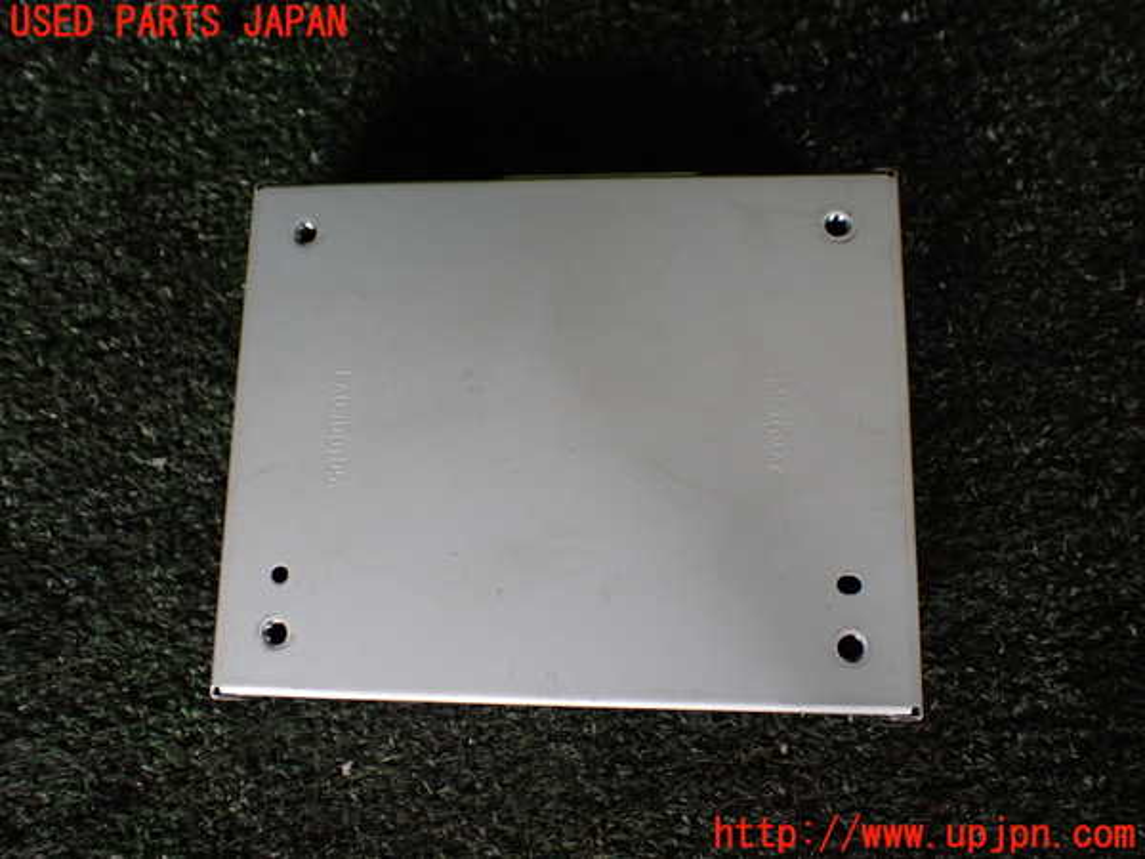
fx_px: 992
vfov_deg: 46.8
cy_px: 430
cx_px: 572
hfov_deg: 60.0
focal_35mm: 30
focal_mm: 5.4
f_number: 2.3
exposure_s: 1/125
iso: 320
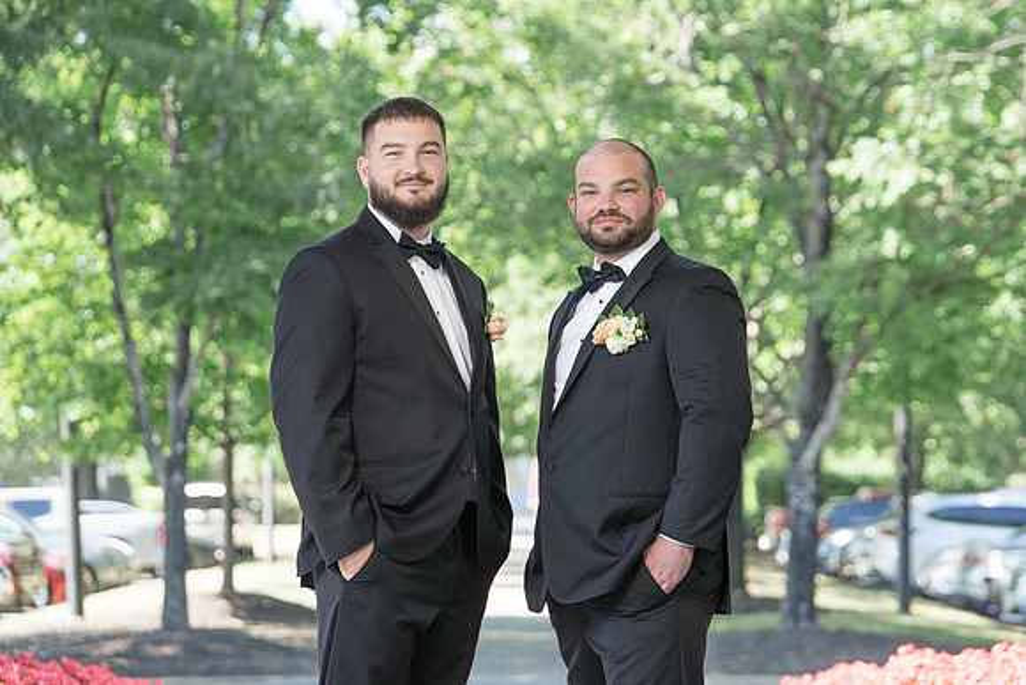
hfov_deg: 18.5
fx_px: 3154
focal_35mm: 111
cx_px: 552
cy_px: 327
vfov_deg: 12.4
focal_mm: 102
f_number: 4
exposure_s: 1/250
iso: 250
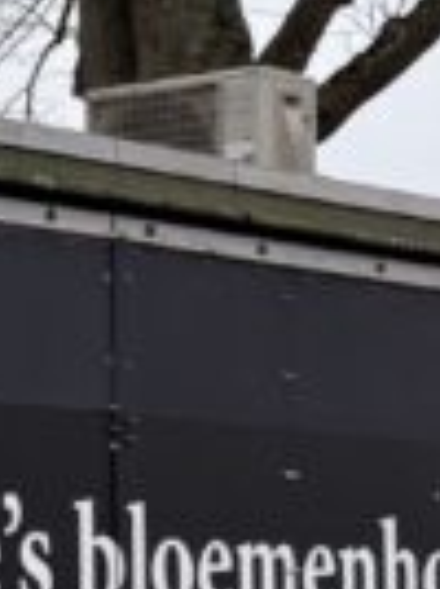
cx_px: -312
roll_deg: -0.1
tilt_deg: +3.0
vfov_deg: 9.9
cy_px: 475
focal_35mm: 199
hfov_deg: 7.3
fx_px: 3383
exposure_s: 1/122
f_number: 1.6
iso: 64
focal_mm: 5.96
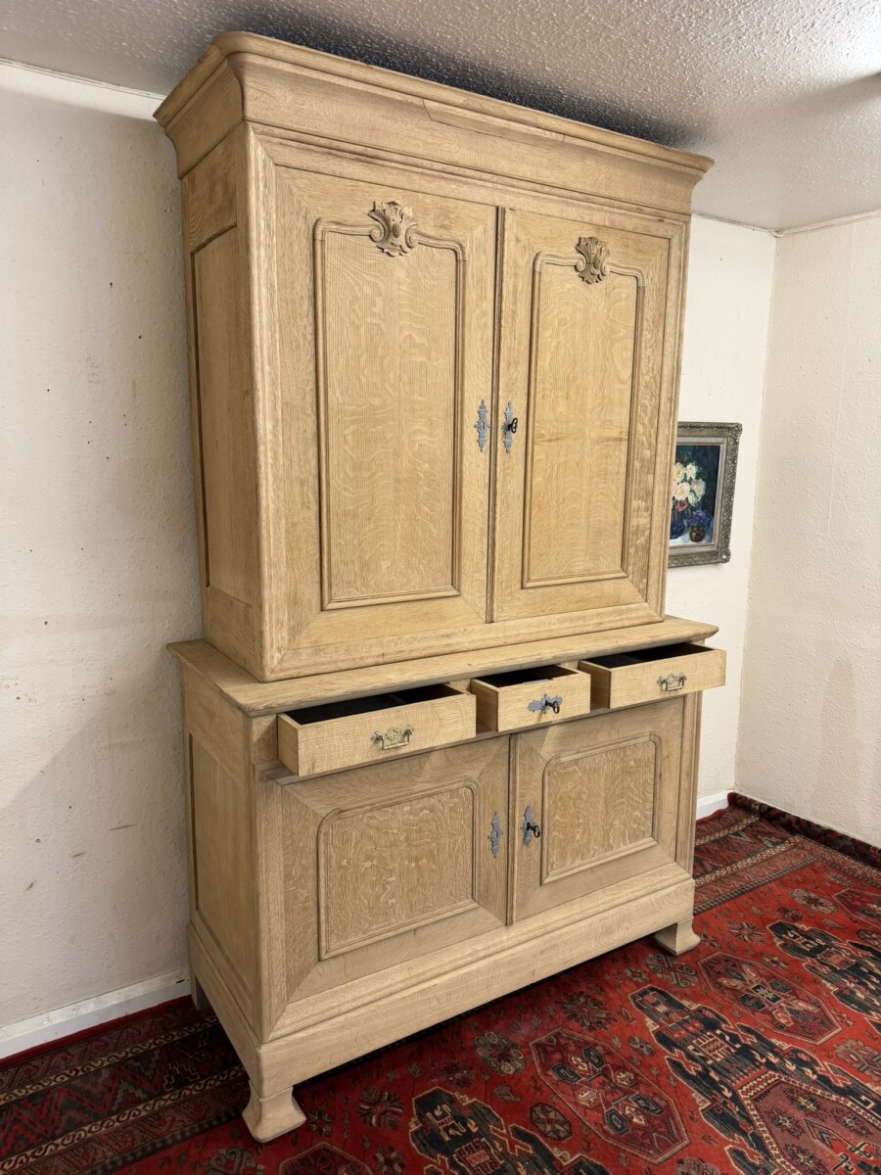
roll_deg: -0.7
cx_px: 440
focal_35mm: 24
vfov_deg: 71.6
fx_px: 814
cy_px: 588
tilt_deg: -9.8
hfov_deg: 56.8
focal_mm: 6.76
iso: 125
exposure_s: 1/50
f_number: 1.78
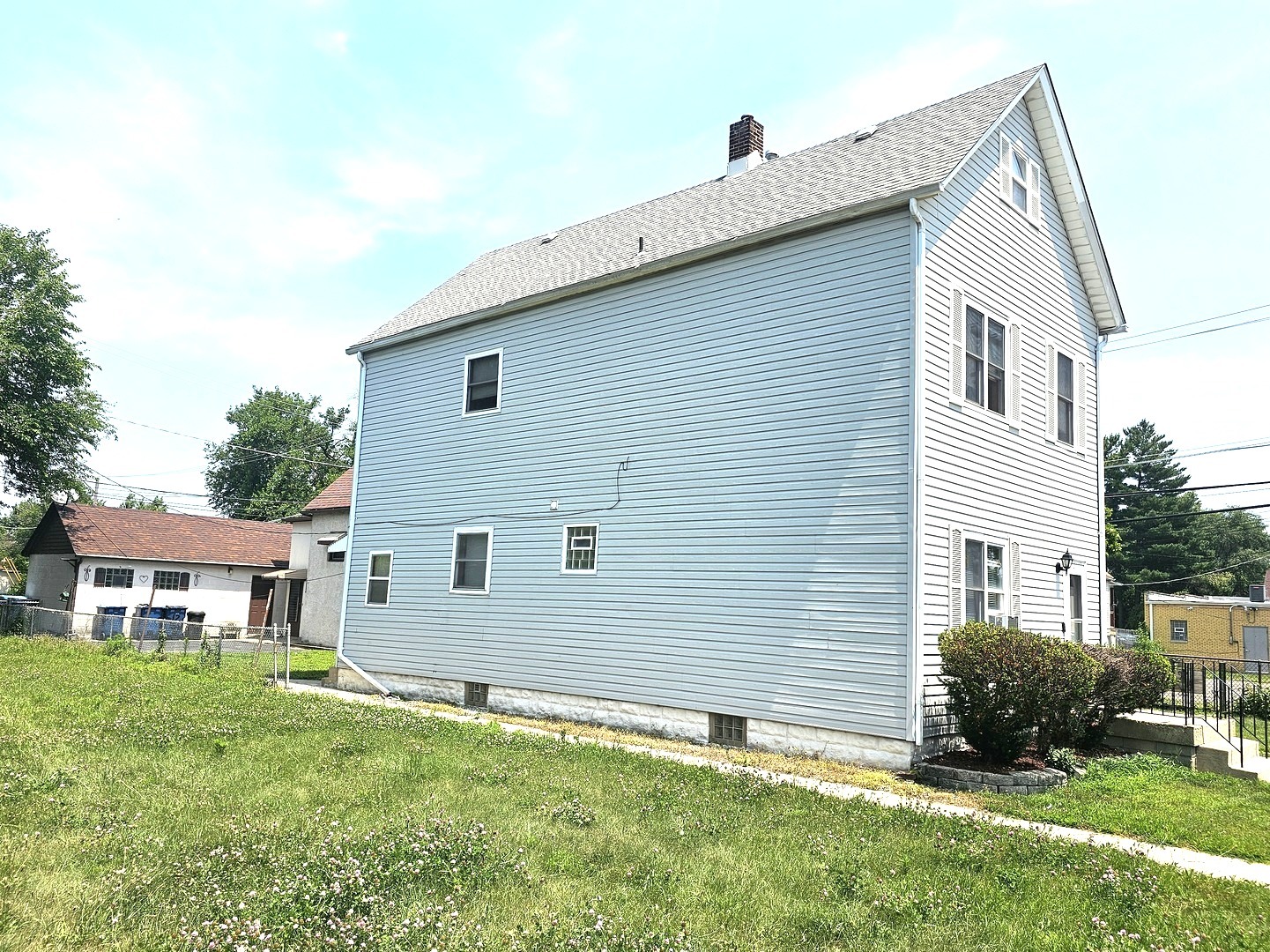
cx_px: 635
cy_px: 476
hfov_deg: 73.9
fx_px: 844
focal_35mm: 23
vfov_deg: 58.9
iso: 10
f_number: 1.7
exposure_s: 1/1189
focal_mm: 6.3
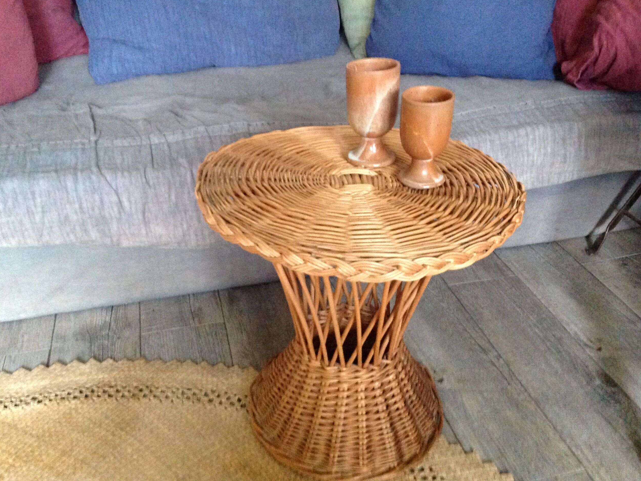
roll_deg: +0.2
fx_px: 667
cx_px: 311
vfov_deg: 39.7
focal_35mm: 36
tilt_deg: -31.9
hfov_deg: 51.3
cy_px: 235
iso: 640
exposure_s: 1/15
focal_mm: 4.28
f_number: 2.4
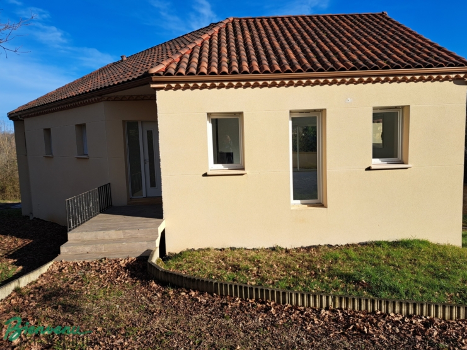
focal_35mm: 24
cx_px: 234
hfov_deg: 71.6
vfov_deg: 56.8
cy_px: 175
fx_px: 324
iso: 50
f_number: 1.8
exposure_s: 1/1049
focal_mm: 5.23
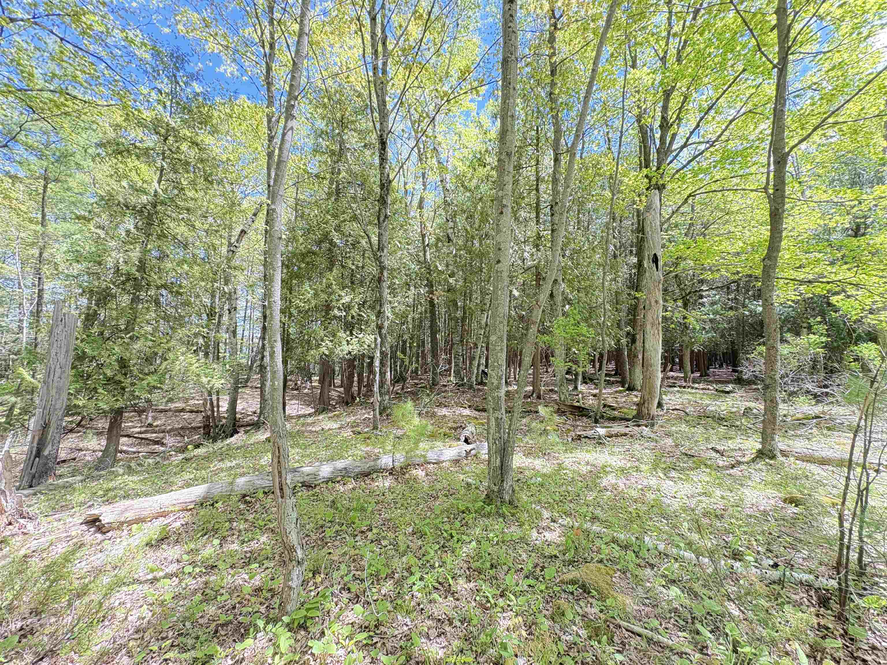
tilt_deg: +1.4
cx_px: 444
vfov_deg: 85.7
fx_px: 359
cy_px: 332
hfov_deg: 102.1
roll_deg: -0.4
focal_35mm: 14
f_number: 2.2
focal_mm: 2.22
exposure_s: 1/129
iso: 125
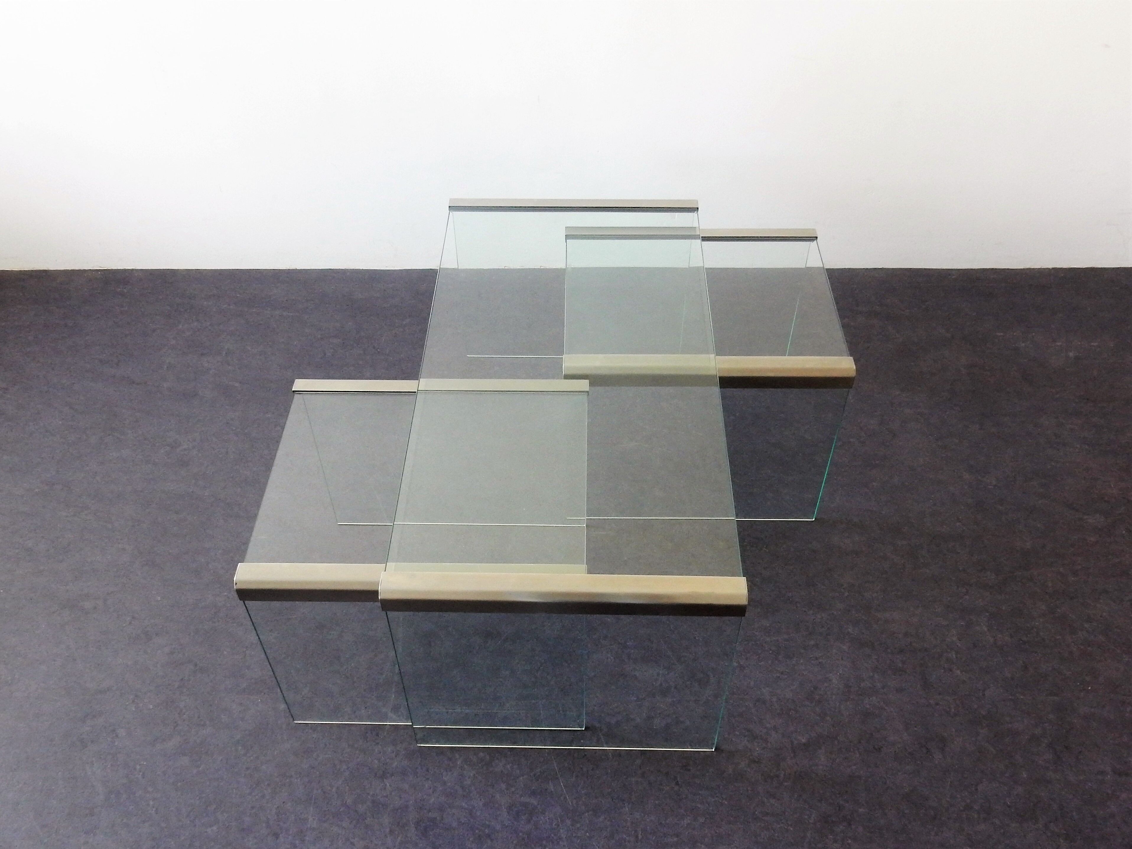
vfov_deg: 54.9
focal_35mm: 25
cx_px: 566
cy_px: 424
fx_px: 818
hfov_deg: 69.4
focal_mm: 4.5
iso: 400
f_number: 3.7
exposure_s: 1/13
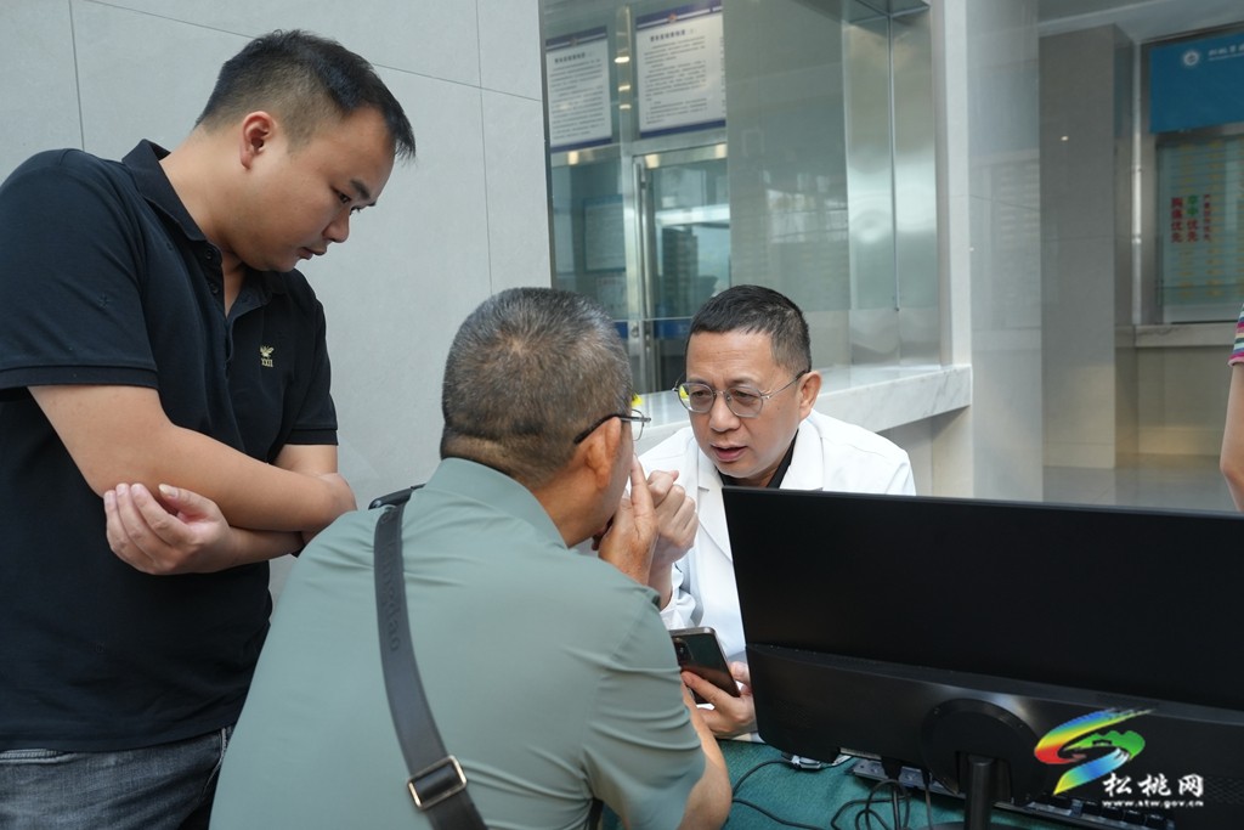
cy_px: 415
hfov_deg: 60.3
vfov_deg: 42.3
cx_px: 622
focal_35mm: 31
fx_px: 1071
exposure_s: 1/110
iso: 1000
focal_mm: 31
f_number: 5
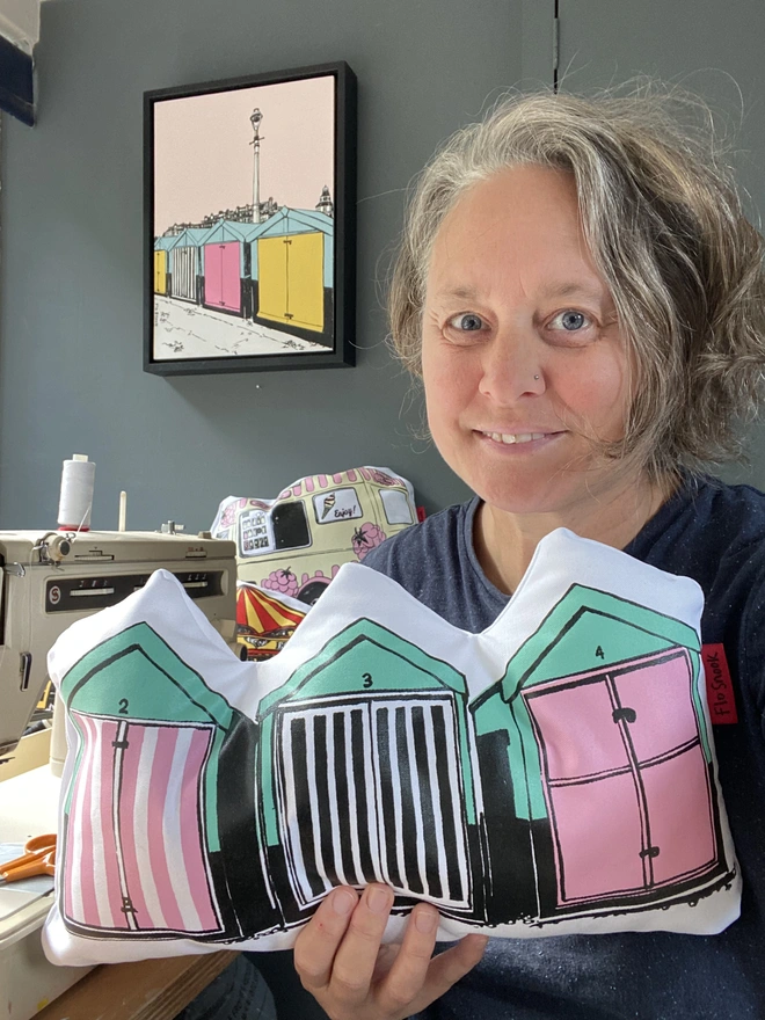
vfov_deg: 60.0
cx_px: 382
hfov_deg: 46.8
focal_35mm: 30
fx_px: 884
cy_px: 510
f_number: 2.2
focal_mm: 2.71
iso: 160
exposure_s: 1/60
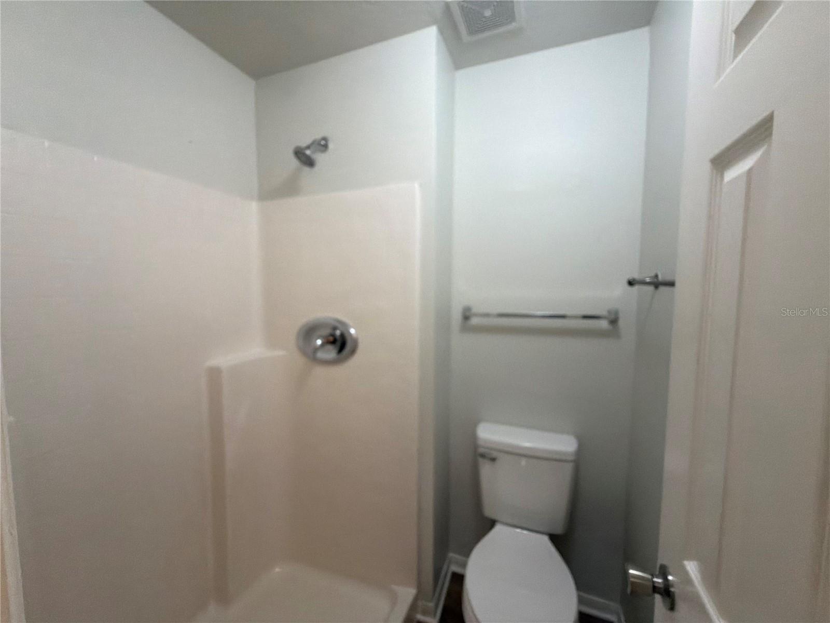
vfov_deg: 85.7
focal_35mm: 14
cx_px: 415
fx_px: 336
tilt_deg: -4.1
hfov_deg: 102.1
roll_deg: -0.1
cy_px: 312
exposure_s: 1/60
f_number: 2.2
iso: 250
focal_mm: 2.22
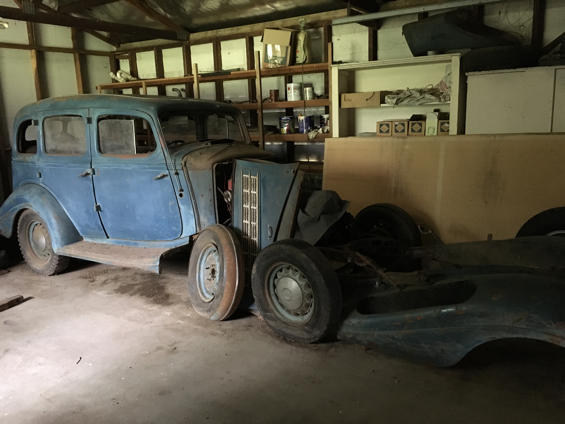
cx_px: 282
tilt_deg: -11.0
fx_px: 473
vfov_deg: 48.2
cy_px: 212
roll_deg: +1.8
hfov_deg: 61.7
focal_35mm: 29
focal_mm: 4.15
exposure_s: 1/17
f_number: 2.2
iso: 500
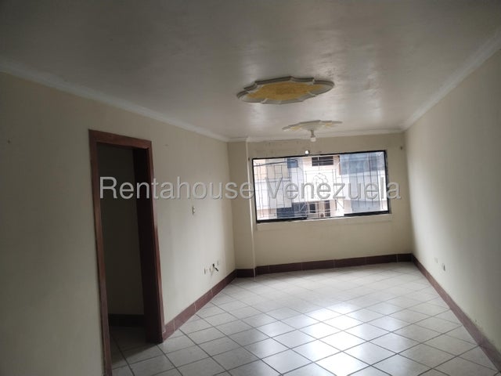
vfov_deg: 48.2
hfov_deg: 61.7
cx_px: 250
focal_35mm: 29
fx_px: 420
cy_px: 188
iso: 180
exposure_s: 1/120
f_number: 1.8
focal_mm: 4.75
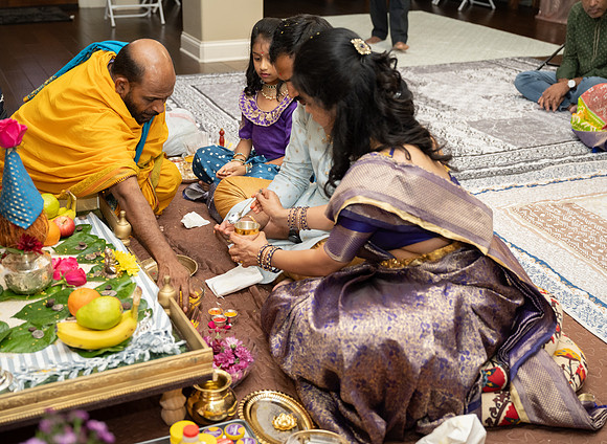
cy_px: 218
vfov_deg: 31.6
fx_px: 783
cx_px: 279
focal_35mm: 45
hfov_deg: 42.3
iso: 1000
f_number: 3.2
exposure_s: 1/160
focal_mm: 41
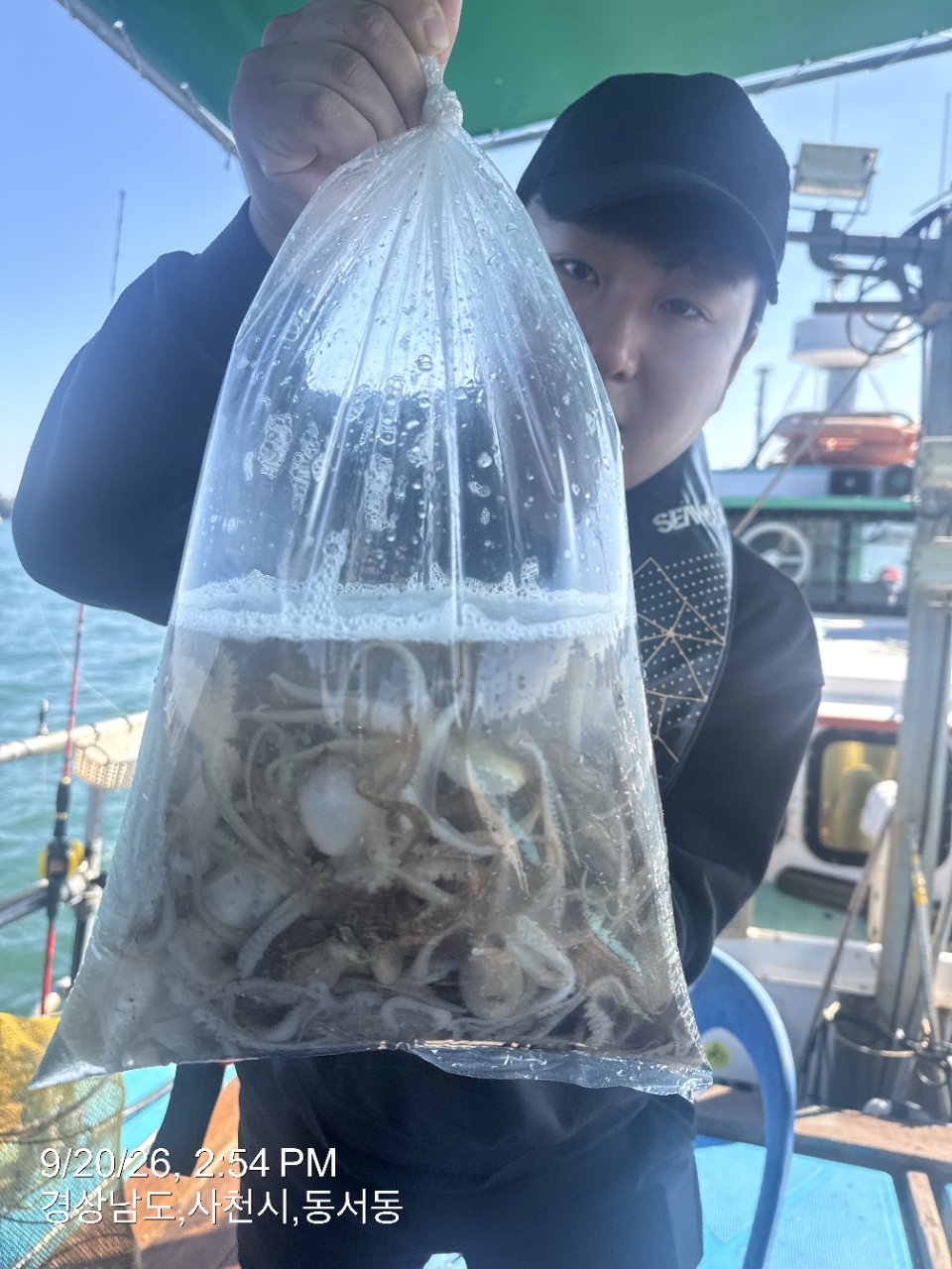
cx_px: 476
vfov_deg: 71.6
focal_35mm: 24
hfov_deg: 56.8
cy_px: 634
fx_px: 880
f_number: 1.78
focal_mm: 6.76
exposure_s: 1/1059
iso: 80
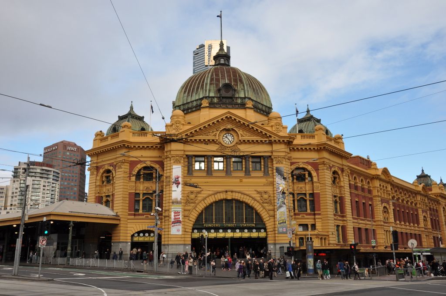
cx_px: 223
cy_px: 148
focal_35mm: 33
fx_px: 408
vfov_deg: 39.9
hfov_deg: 57.3
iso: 200
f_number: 11
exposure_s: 1/125
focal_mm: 22
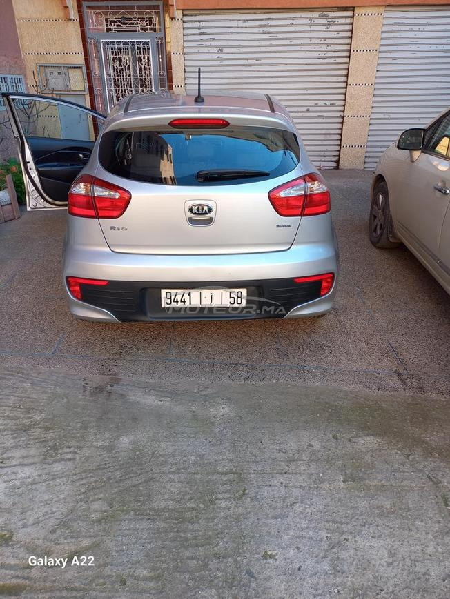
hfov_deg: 54.9
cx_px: 225
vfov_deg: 69.4
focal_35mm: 25
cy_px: 300
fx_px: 433
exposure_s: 1/100
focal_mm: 4.65
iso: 80
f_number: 1.8
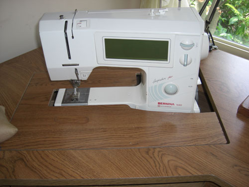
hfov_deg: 49.0
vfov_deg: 37.7
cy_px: 94
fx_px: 273
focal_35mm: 38
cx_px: 124
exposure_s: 1/60
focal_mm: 7.9
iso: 100
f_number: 2.8
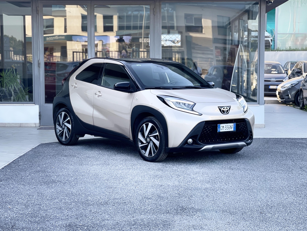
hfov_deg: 30.3
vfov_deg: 22.9
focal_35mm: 64
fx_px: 568
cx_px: 154
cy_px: 116
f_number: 2.2
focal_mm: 7.5
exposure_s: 1/121
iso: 40
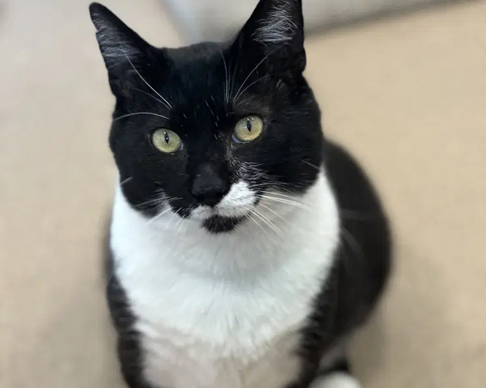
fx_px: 1453
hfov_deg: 19.0
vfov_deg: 15.2
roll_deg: -0.3
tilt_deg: -42.4
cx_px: 244
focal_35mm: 101
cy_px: 248
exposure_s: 1/40
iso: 200
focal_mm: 9
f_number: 2.8
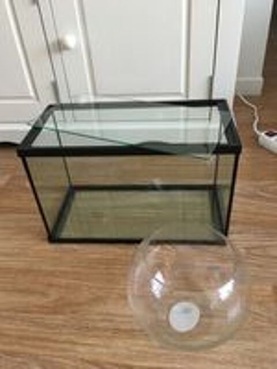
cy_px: 184
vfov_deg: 61.7
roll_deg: +4.9
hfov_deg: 48.2
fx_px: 309
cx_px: 138
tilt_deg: -36.6
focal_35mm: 29
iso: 200
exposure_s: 1/25
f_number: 2.2
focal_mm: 4.15
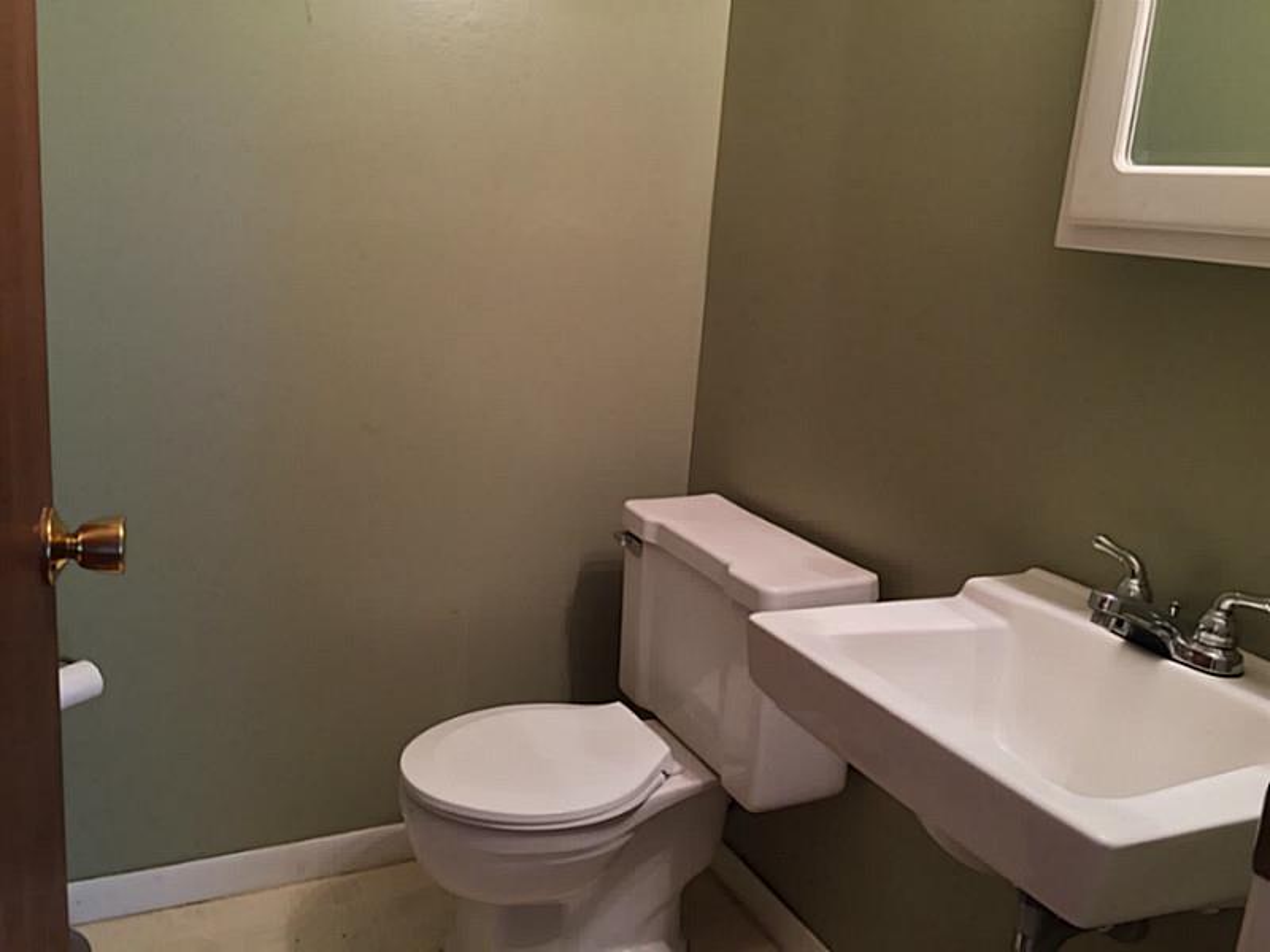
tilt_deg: -13.1
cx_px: 635
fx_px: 1064
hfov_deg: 61.7
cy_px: 476
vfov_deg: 48.2
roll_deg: -4.7
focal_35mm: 29
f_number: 2.2
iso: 160
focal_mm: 4.15
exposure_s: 1/30
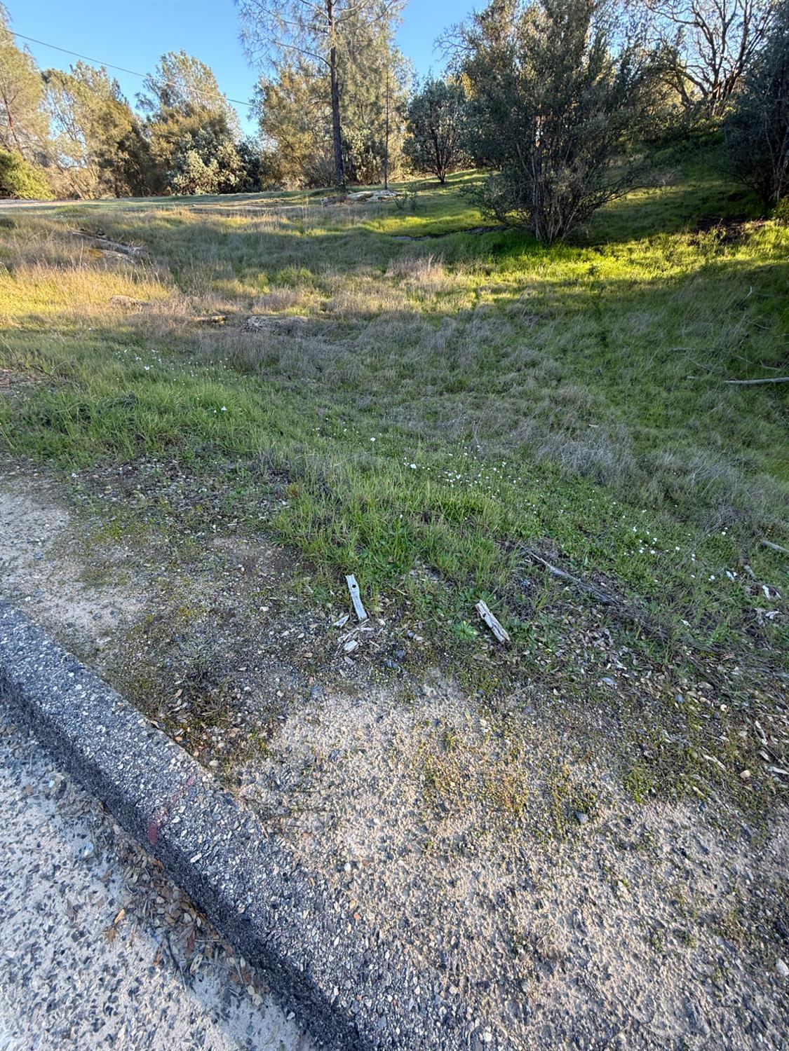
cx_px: 394
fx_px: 425
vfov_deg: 102.1
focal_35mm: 14
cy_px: 526
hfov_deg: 85.7
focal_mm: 2.22
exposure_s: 1/99
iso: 50
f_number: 2.2
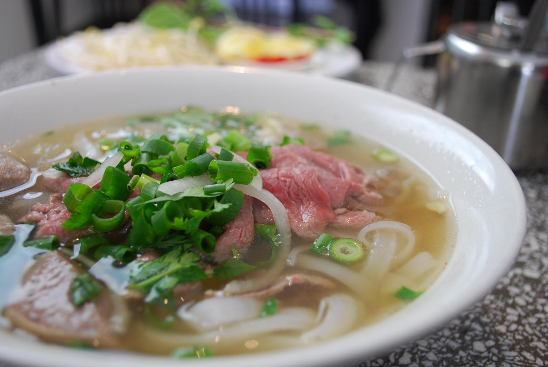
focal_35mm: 39
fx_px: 594
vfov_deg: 34.3
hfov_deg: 49.5
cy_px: 184
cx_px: 274
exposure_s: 1/20
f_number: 4.5
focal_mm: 26
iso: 400
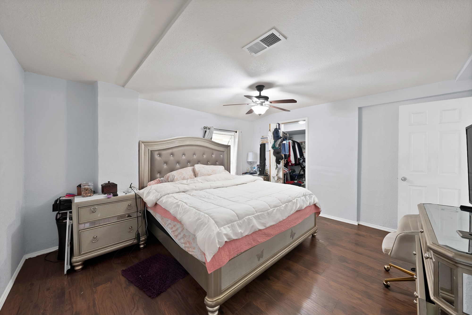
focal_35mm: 12
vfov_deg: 90.0
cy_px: 158
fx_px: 157
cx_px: 236
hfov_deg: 112.6
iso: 640
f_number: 9
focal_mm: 12
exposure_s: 1
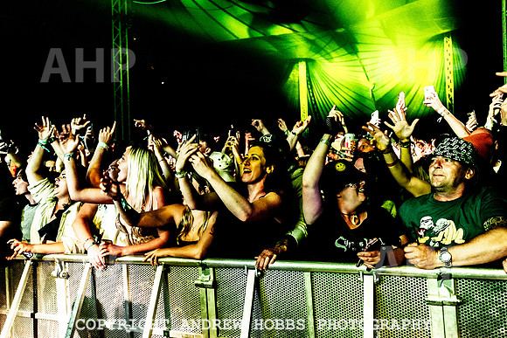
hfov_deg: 65.4
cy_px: 169
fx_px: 395
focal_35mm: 28
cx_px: 254
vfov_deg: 46.4
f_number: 2.8
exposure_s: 1/160
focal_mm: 28
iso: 2500
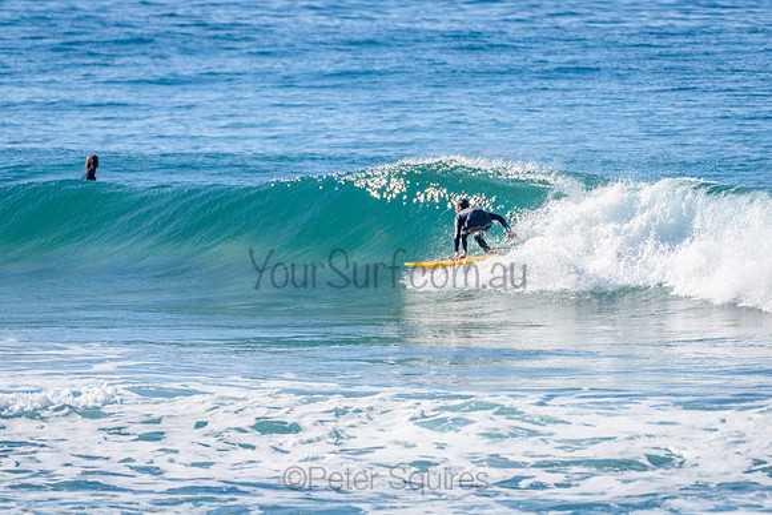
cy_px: 251
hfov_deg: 3.4
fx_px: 13154
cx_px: 336
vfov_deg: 2.2
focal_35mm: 613
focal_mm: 500
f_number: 5.6
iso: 160
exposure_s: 1/2000
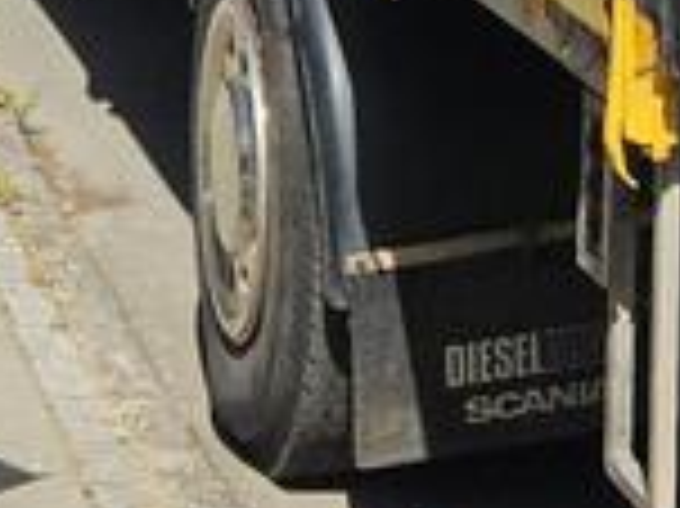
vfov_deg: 8.0
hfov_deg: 10.8
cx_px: 1049
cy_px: -575
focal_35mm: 176
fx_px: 3455
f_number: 1.8
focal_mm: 5.4
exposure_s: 1/1859
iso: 25
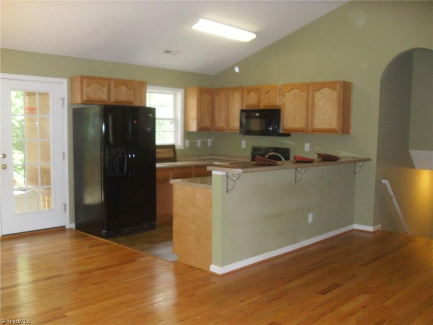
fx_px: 425
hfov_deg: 54.0
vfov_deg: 41.8
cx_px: 216
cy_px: 162
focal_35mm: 34
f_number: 2.8
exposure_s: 1/45
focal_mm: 6.3
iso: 320
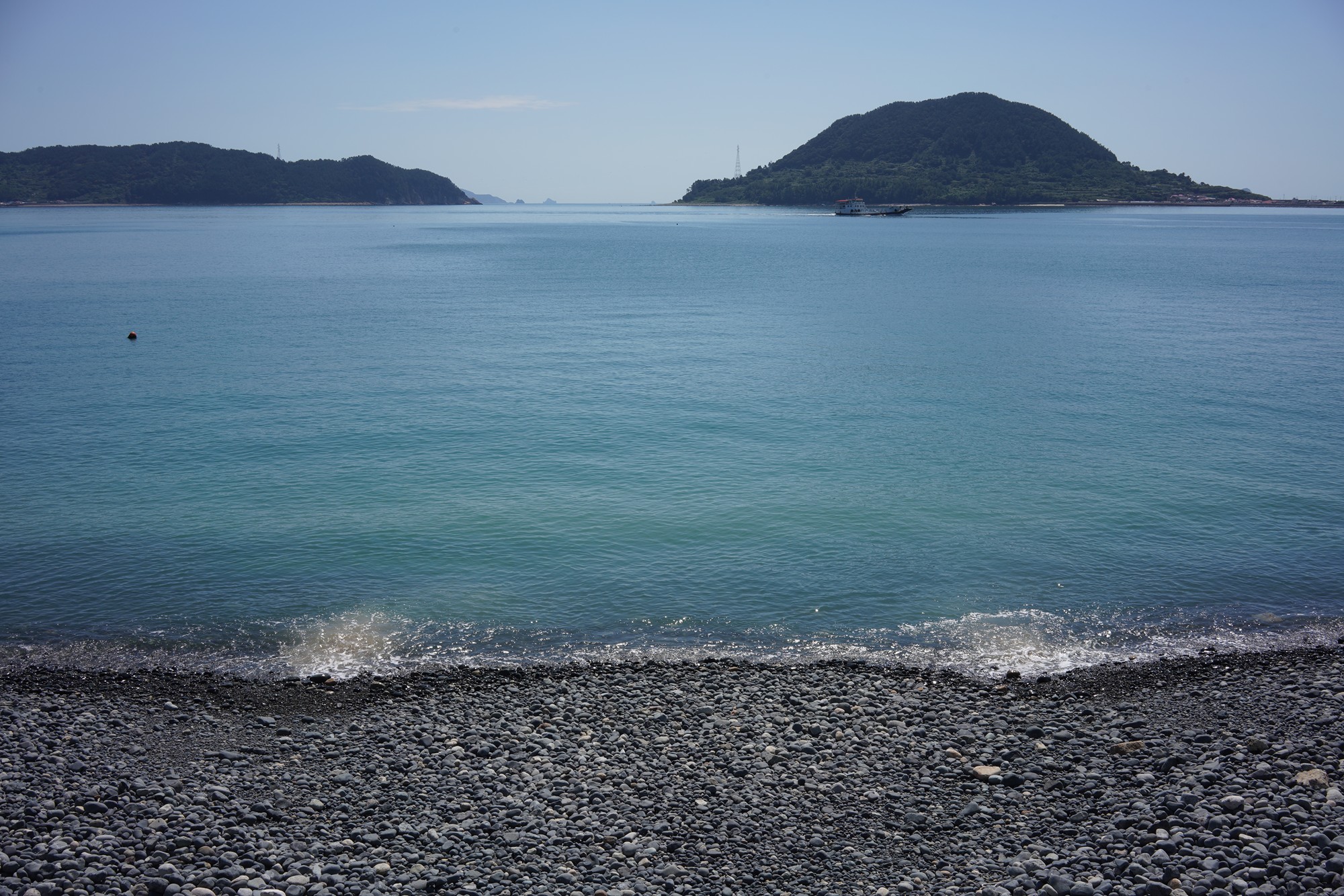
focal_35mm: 35
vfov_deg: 37.9
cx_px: 672
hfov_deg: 54.4
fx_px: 1307
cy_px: 448
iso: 100
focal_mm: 35
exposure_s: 1/125
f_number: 16
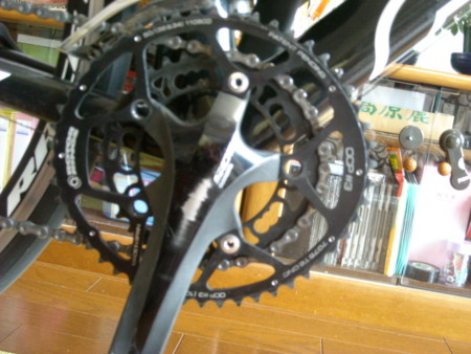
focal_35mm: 44
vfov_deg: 32.9
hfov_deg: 42.9
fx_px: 599
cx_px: 236
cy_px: 177
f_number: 3.1
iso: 400
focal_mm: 7.1
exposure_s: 1/15
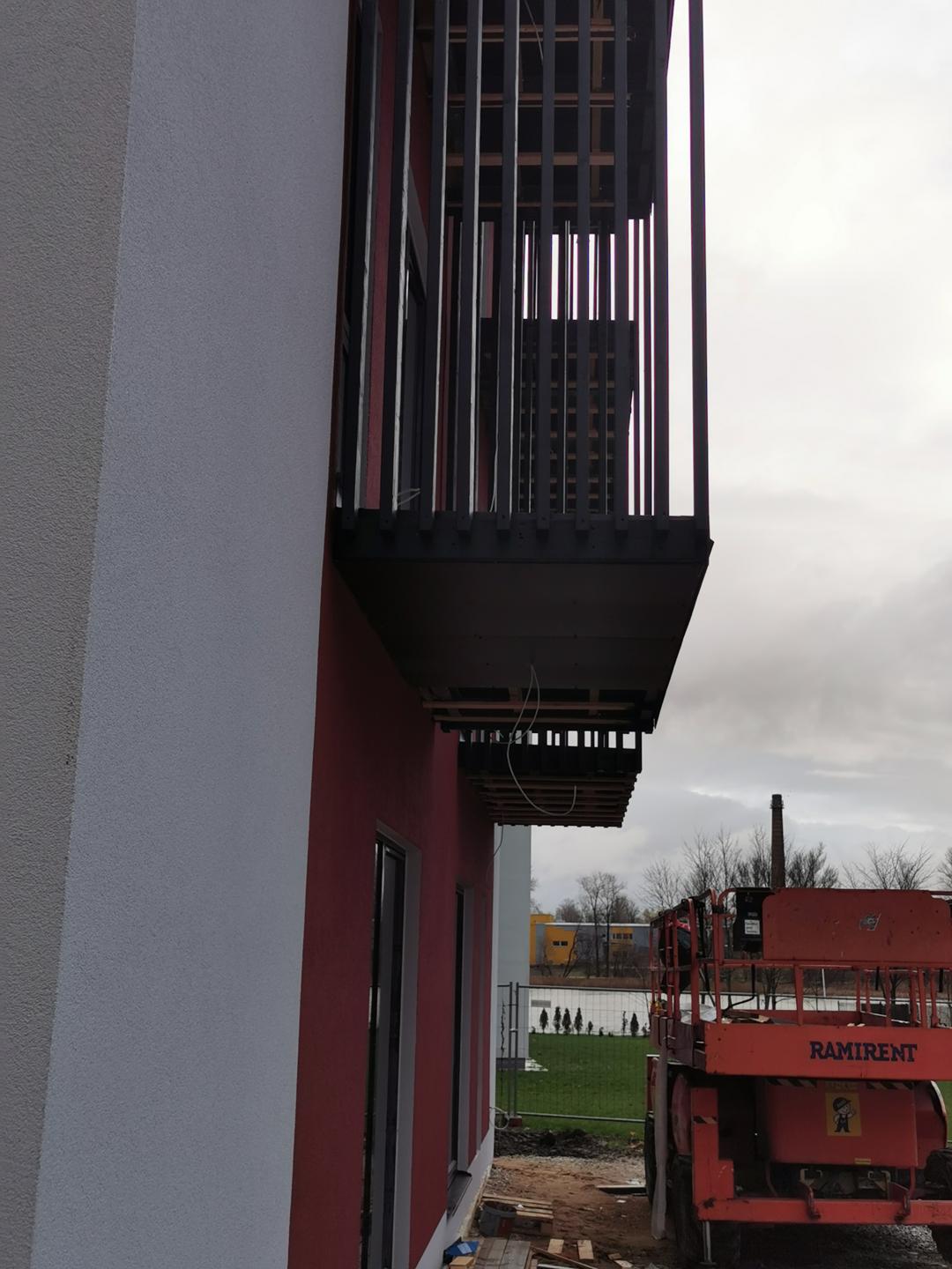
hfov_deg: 36.8
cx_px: 476
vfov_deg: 47.9
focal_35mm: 39
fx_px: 1430
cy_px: 634
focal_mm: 5.56
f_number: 1.6
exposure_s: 1/1164
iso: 50
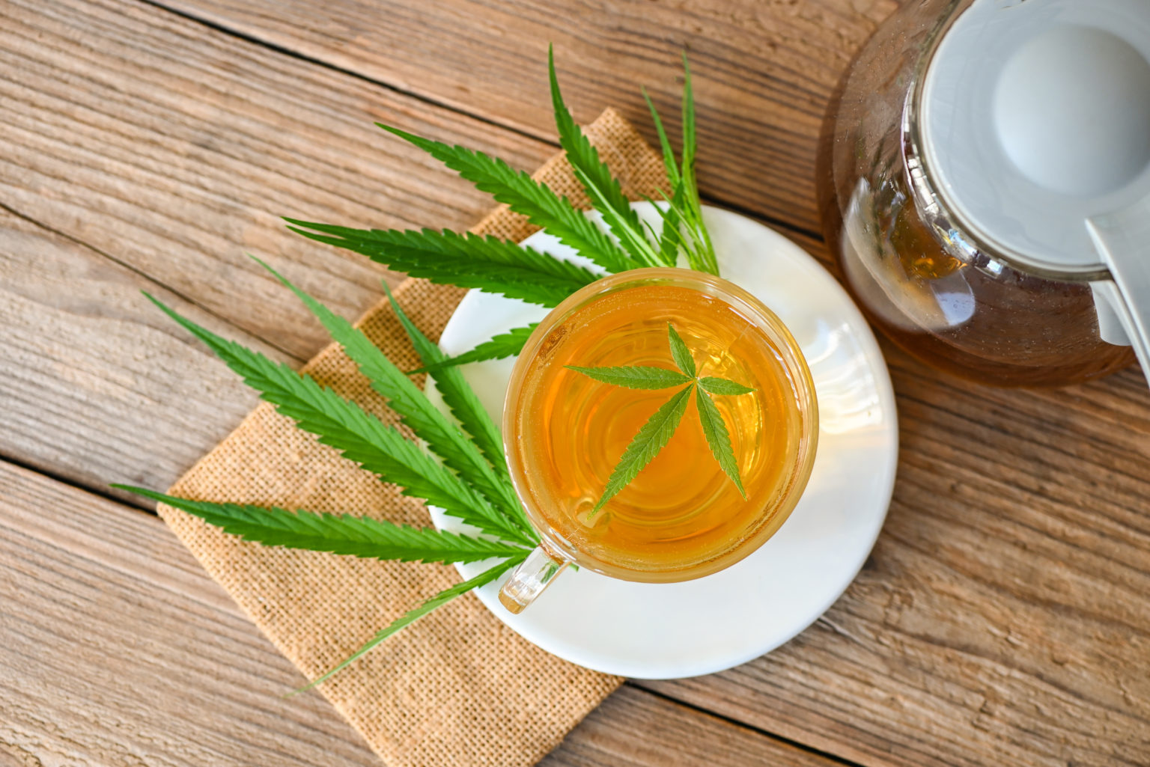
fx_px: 3355
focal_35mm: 105
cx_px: 575
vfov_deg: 13.0
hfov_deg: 19.5
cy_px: 384
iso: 400
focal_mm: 105
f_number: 5
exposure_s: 1/100
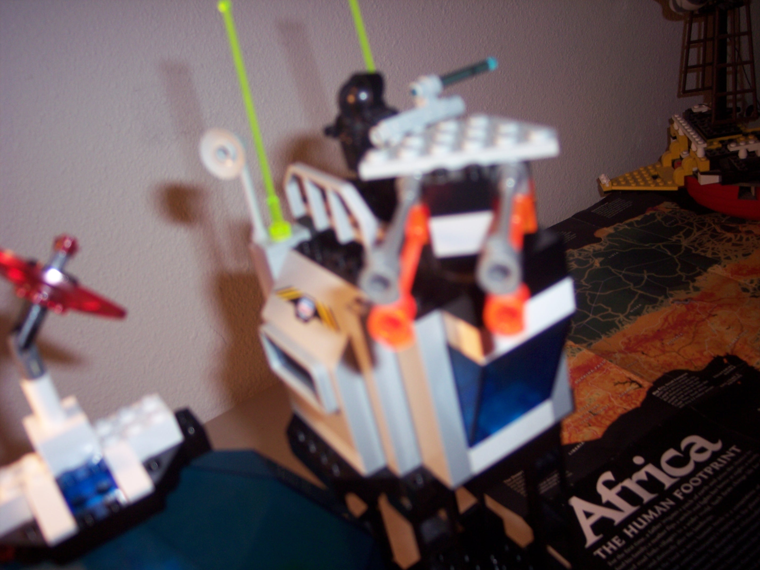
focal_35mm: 39
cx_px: 380
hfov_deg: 47.9
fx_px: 856
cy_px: 285
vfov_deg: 36.8
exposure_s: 1/60
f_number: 2.8
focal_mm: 8
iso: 100
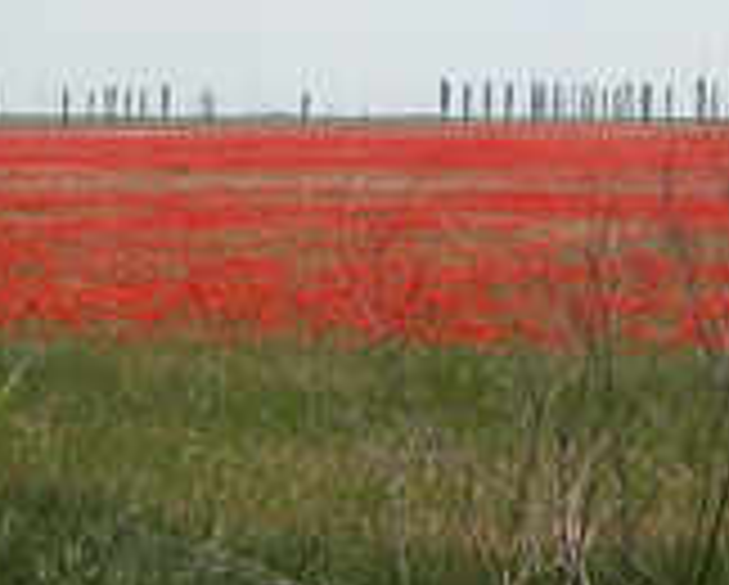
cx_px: 729
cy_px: 284
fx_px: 2916
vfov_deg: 11.5
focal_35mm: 135
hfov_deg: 14.0
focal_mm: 8.9
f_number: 8
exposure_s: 1/265
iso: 100
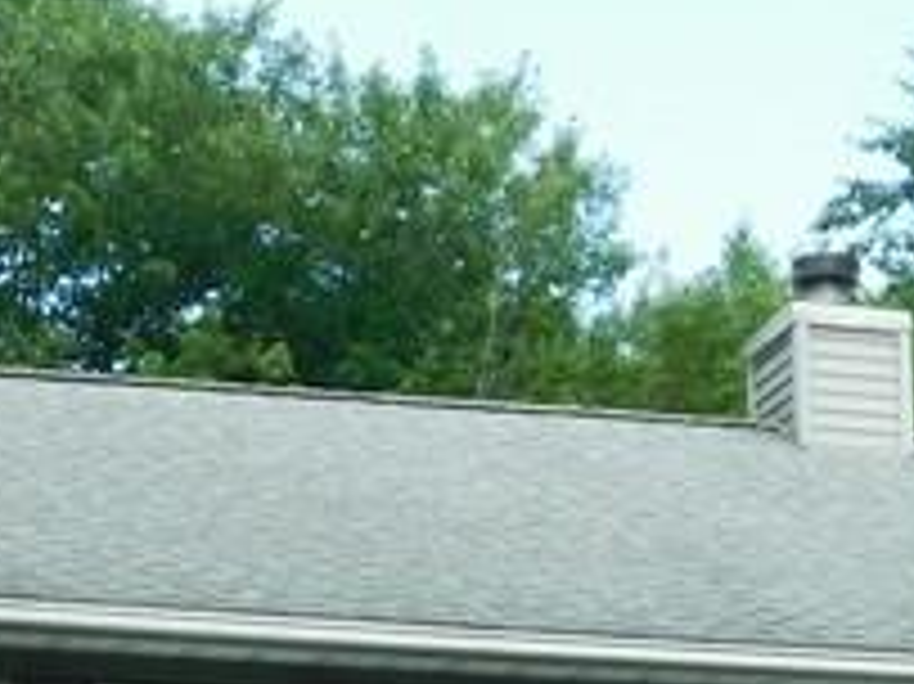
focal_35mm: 202
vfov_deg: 7.1
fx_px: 5330
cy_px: 1346
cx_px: 324
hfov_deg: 9.8
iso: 125
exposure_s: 1/400
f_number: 3.6
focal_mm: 7.1
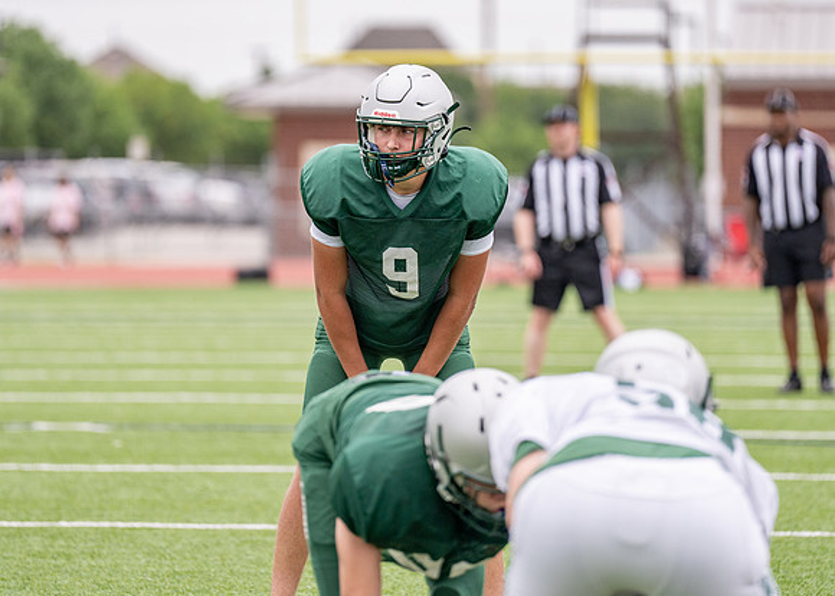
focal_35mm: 254
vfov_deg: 5.7
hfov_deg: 7.9
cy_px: 236
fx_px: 6028
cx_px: 415
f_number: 2.8
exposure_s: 1/2500
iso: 320
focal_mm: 200
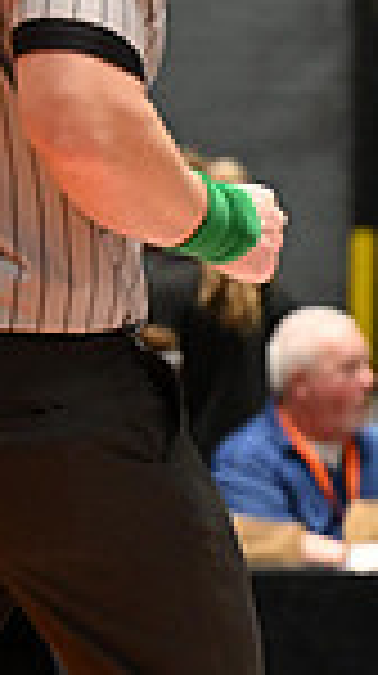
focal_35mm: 406
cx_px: 1300
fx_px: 7259
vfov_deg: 5.3
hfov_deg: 2.9
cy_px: 578
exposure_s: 1/767
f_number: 2.8
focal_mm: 100
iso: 5000
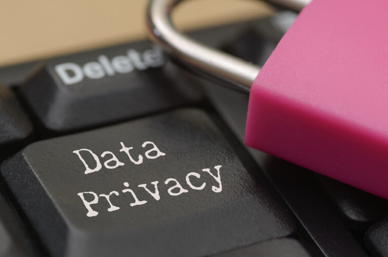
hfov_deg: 14.4
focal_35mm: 143
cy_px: 148
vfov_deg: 9.5
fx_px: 1538
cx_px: 225
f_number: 5.6
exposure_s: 1/125
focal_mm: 70
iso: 100
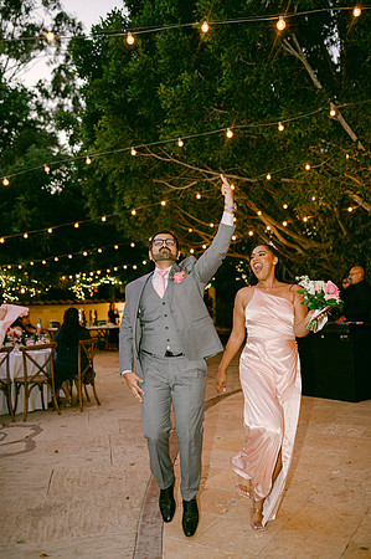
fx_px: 542
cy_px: 280
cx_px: 186
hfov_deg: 37.8
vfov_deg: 54.5
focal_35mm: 35
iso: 1000
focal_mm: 35
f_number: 2
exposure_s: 1/160
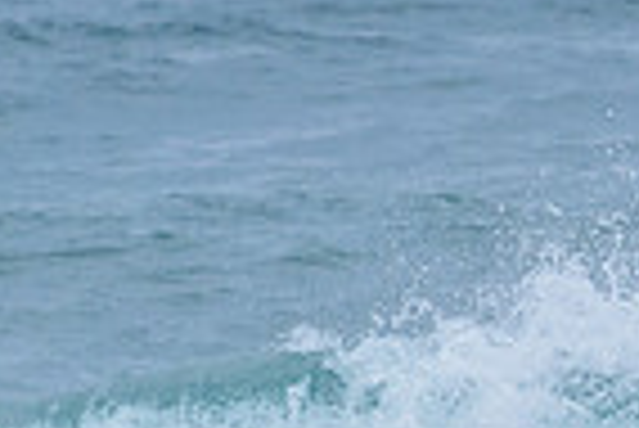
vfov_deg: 0.6
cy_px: 484
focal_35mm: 2503
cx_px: 1106
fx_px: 44473
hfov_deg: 0.8
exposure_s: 1/2000
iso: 1800
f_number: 5.6
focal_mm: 500
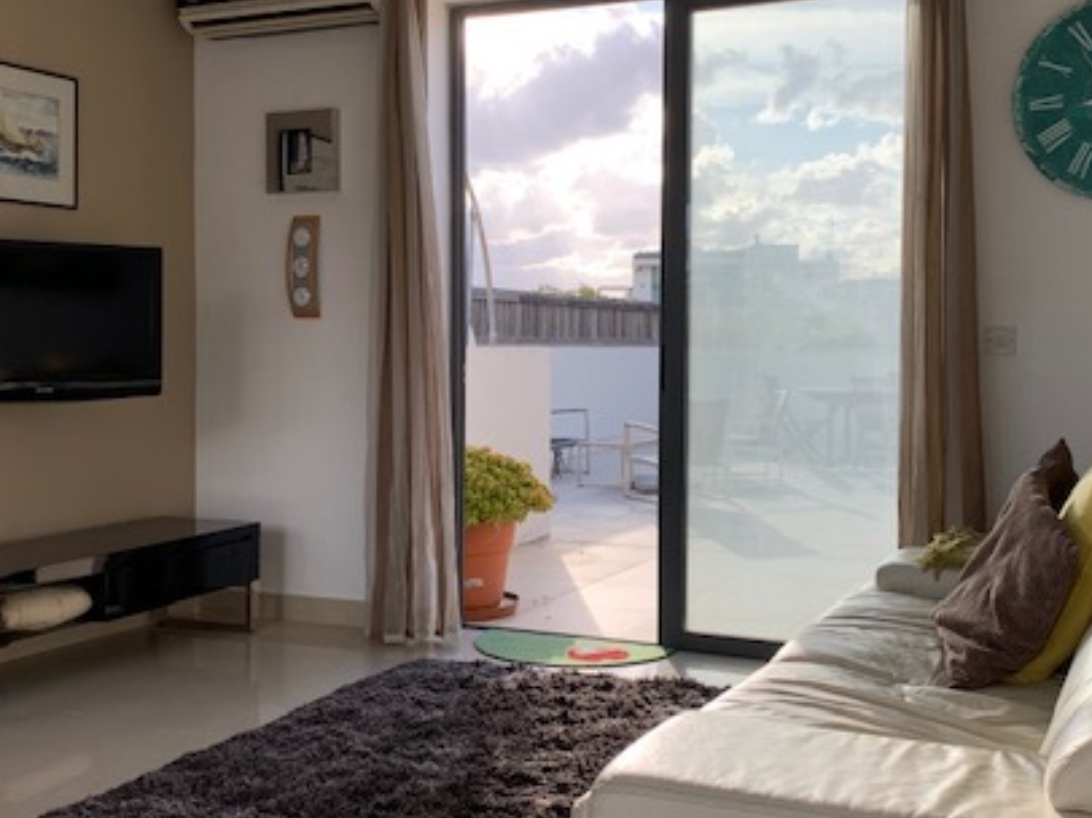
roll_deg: -0.7
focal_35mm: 41
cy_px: 385
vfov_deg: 35.1
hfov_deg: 45.7
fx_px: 1293
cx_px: 605
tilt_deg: -1.6
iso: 25
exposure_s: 1/492
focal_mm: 4.25
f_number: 1.8
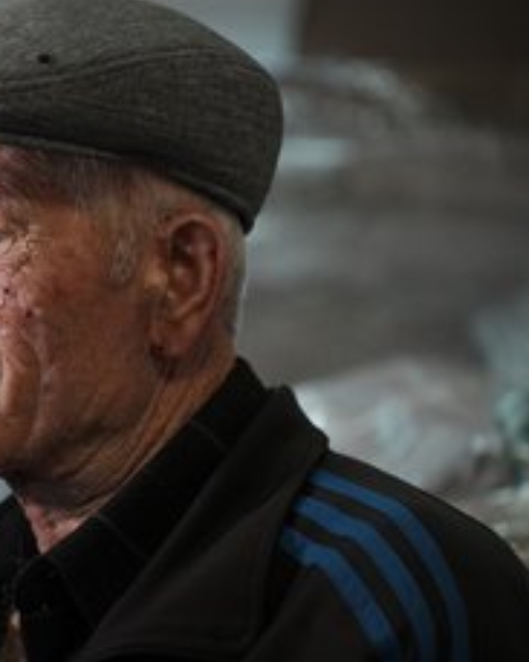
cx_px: -17
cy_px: 340
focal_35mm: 123
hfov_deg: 12.4
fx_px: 2409
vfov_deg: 15.6
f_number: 2.8
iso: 1600
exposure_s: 1/250
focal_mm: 75
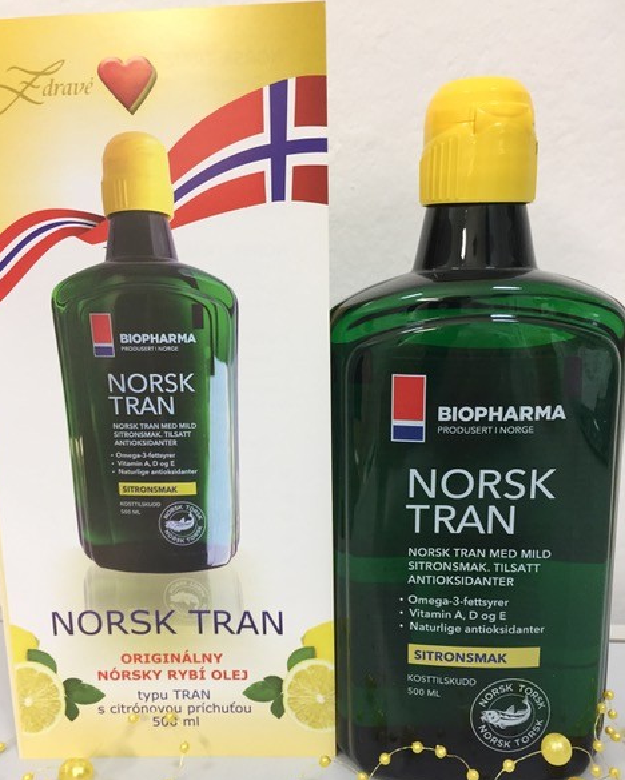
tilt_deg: -13.7
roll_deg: +1.4
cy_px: 422
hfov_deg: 47.2
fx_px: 716
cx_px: 307
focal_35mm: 31
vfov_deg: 57.1
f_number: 2.2
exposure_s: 1/33
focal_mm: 4.15
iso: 80
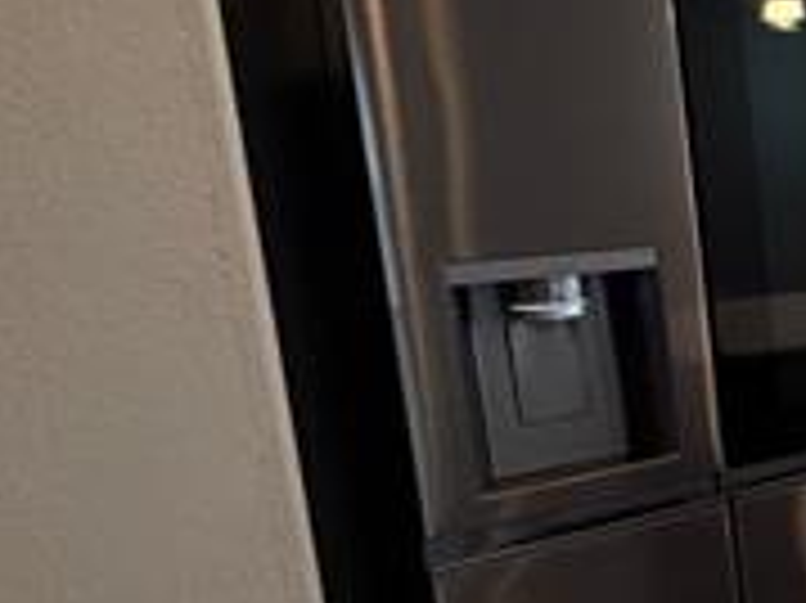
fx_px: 1163
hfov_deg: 23.9
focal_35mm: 50
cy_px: 317
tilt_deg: -9.7
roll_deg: +0.9
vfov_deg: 29.1
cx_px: 1364
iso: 320
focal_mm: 2.22
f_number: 2.2
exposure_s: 1/120
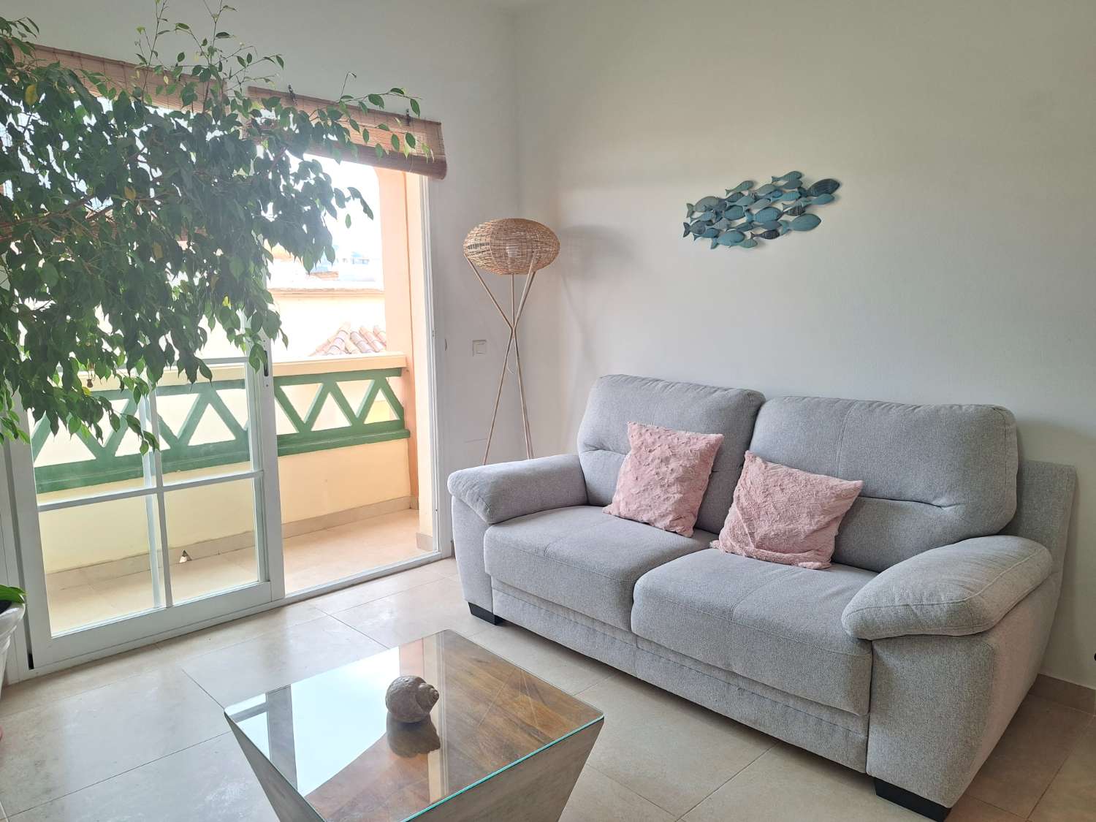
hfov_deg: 73.9
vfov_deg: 58.9
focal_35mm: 23
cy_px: 411
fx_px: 728
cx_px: 548
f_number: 1.8
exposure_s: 1/50
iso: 200
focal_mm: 5.54
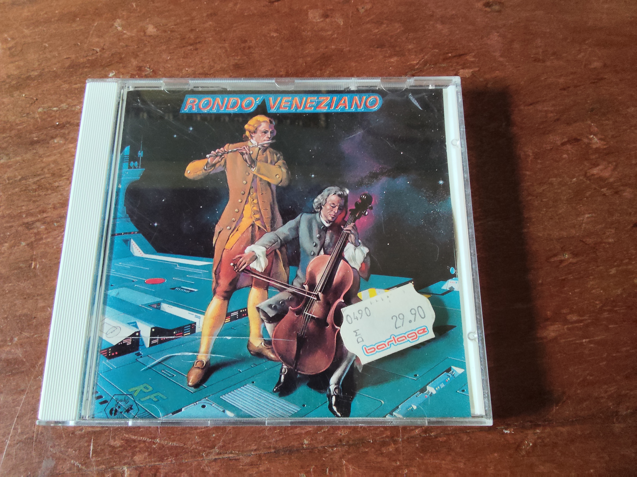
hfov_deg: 67.3
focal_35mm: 26
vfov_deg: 53.1
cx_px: 318
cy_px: 238
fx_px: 478
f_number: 2
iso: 125
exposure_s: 1/33.3
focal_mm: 2.78
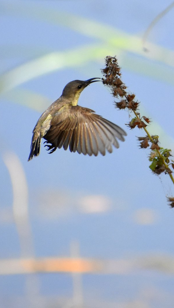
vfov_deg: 3.1
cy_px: 154
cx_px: 35
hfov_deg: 1.7
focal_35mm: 708
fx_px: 5804
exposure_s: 1/2000
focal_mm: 300
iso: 1250
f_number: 6.3
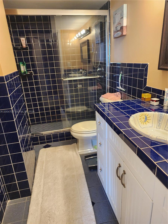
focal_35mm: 23
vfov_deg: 73.9
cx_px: 84
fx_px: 149
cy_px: 112
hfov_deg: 58.9
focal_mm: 6.4
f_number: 1.8
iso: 250
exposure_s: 1/120
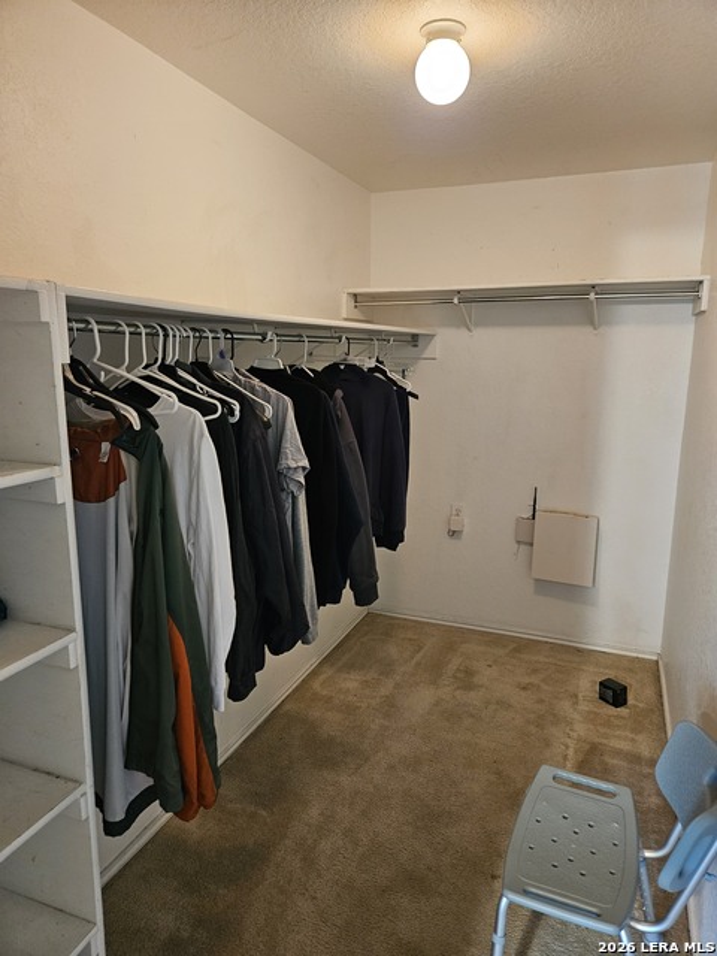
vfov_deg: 73.9
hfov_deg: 58.9
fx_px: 635
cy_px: 478
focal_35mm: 23
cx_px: 358
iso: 640
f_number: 1.8
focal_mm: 5.4
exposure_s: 1/40
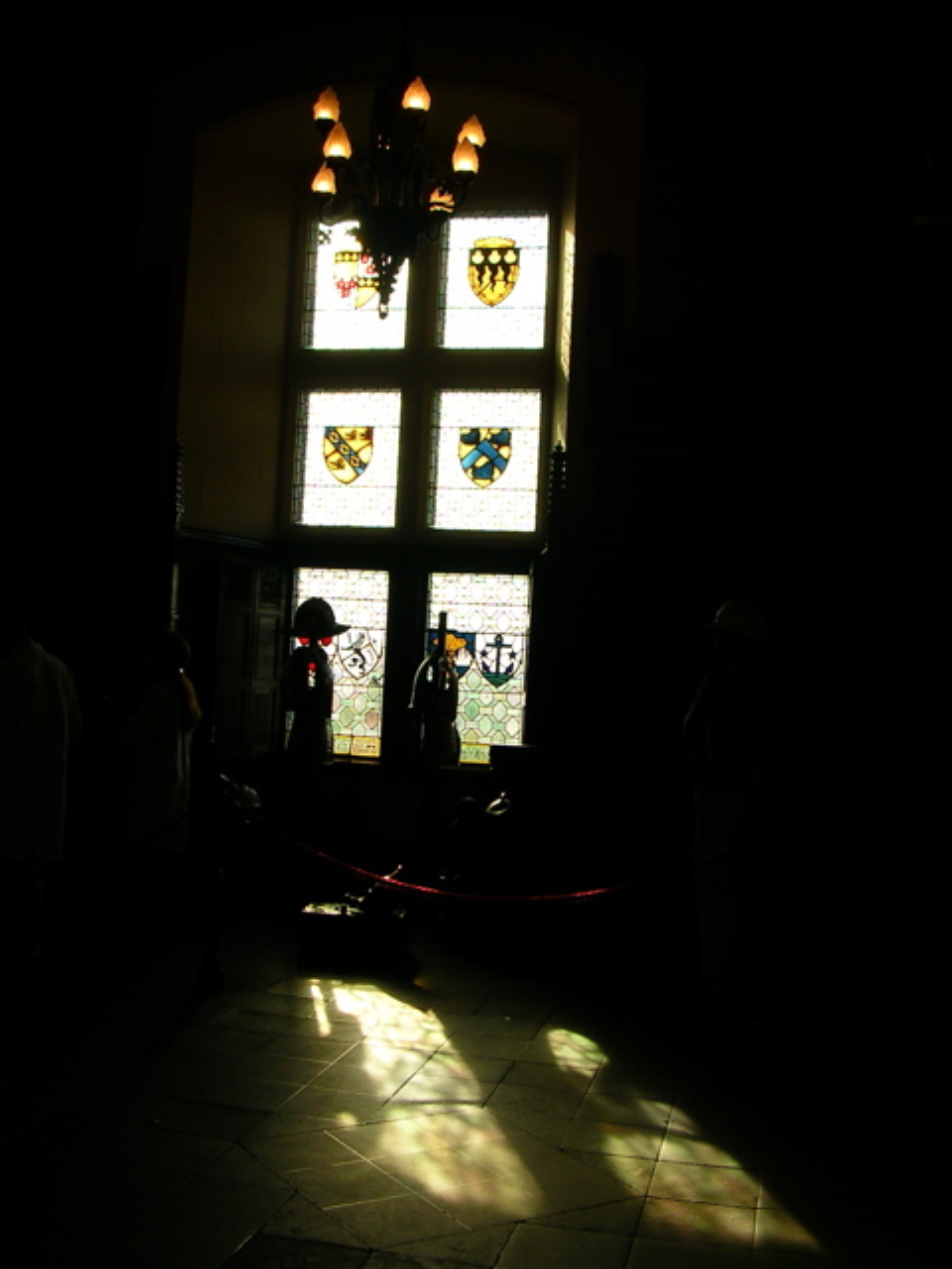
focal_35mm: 38
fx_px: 1393
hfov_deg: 37.7
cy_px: 634
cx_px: 476
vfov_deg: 49.0
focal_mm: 5.8
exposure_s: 1/290
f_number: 2.8
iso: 50
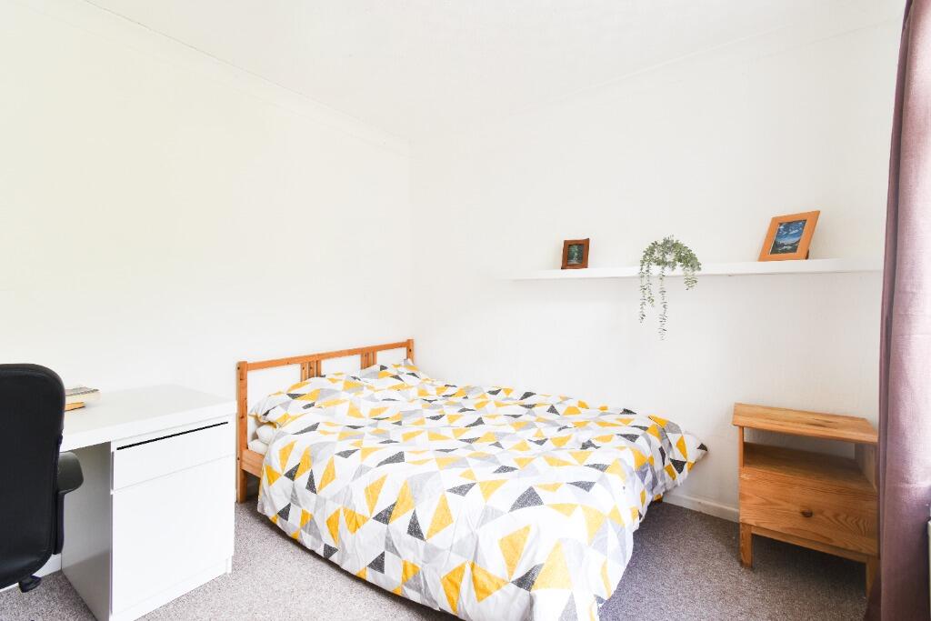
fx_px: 388
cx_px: 466
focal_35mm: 15
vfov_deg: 77.3
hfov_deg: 100.4
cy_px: 310
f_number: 8
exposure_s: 1/15
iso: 200
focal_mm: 10
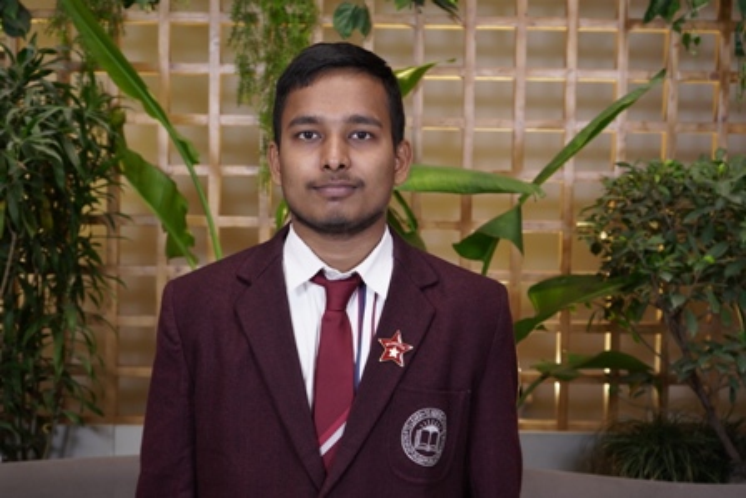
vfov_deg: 23.8
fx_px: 1181
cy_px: 249
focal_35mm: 57
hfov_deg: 35.0
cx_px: 373
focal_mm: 38
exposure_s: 1/80
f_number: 4.5
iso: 320
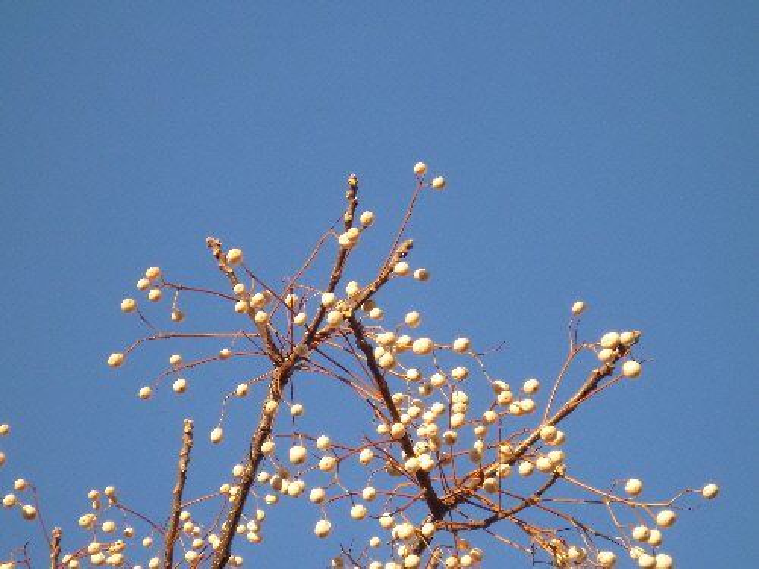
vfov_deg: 10.6
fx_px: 3070
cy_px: 284
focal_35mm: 140
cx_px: 380
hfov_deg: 14.1
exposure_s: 1/125
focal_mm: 21.5
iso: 100
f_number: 5.9
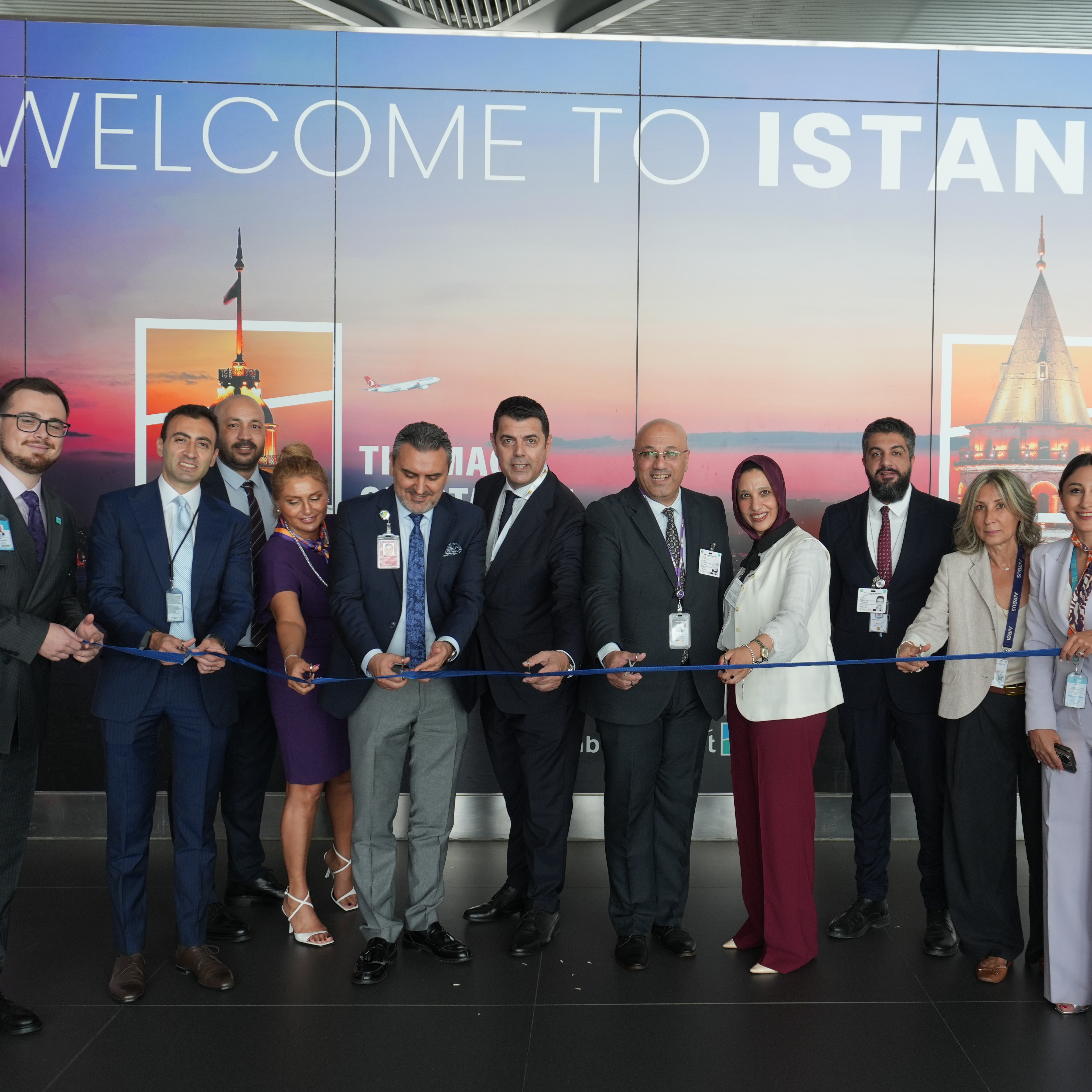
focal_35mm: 39
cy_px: 538
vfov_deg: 42.8
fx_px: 1392
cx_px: 678
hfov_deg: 42.5
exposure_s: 1/60
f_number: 4
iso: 200
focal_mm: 20
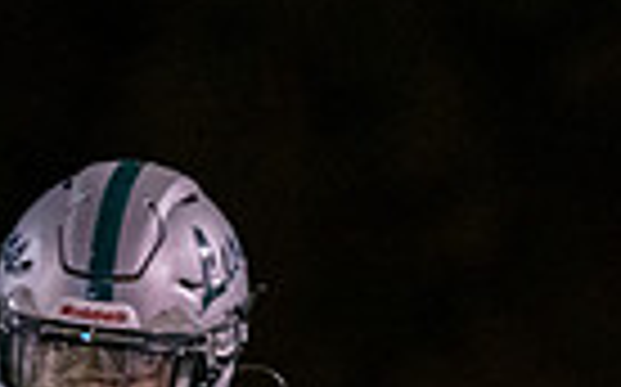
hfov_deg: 1.5
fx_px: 23911
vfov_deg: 0.9
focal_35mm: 1414
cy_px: 542
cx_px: 167
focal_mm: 200
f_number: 2.8
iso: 3200
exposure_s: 1/1000
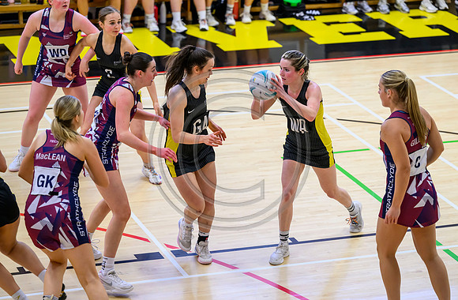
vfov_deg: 9.9
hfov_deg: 15.1
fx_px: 1728
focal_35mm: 137
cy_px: 141
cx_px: 239
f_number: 3.2
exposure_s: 1/640
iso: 2500
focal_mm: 130
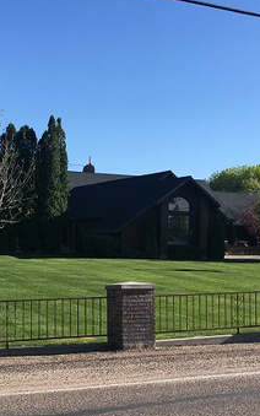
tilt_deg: -0.3
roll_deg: -2.0
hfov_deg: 22.3
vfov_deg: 35.0
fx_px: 657
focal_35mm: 58
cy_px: 247
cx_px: 97
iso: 25
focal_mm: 4.15
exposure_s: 1/1241
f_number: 2.2
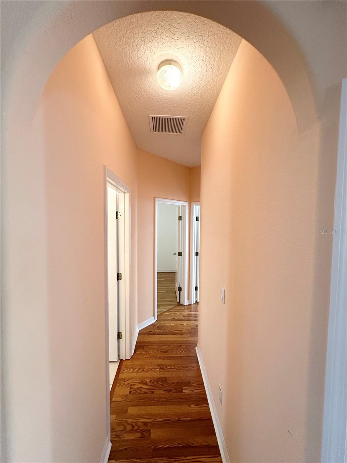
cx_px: 174
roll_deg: -0.3
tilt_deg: -1.5
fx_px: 187
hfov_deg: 85.7
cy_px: 232
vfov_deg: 102.1
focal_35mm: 14
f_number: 2.2
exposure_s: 1/120
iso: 200
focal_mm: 2.22
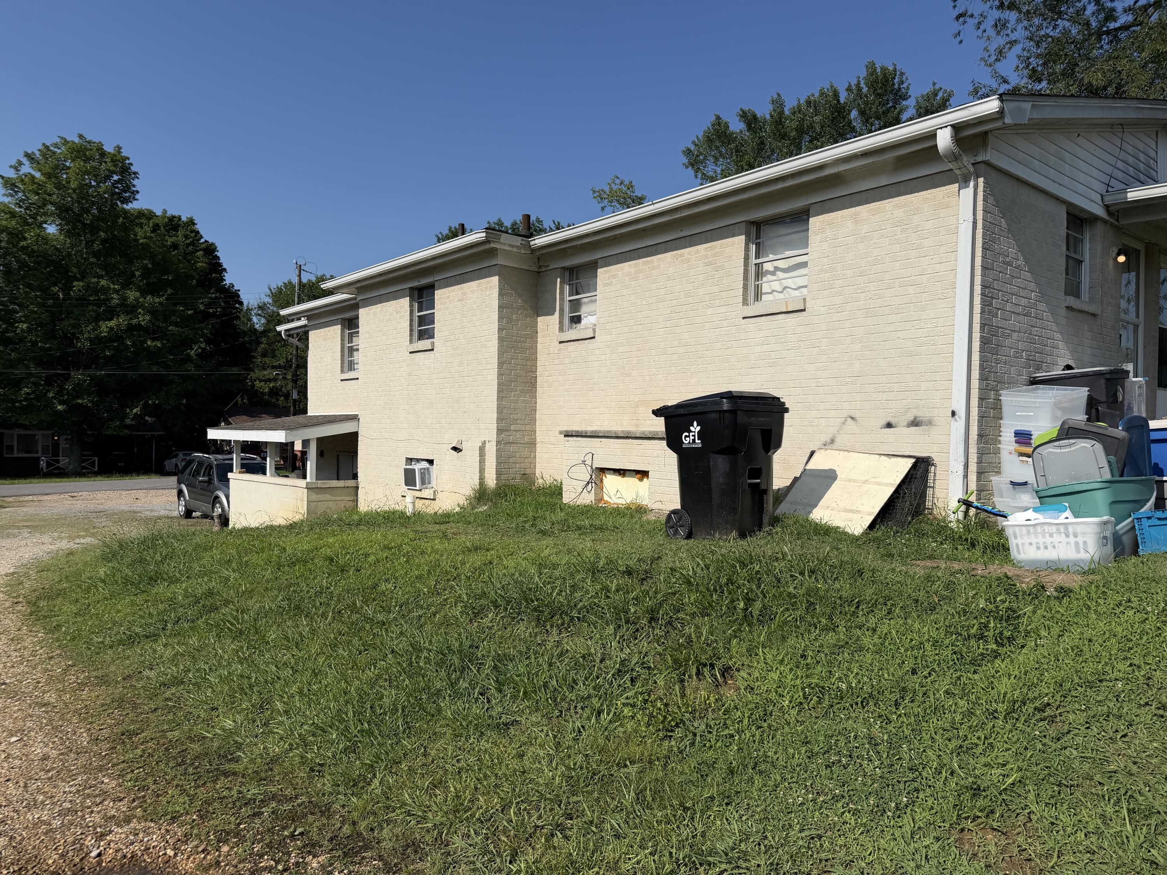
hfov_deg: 71.6
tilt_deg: -1.5
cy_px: 438
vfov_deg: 56.8
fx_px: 809
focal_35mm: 24
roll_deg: -1.1
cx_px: 584
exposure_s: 1/8130
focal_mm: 6.76
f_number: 1.78
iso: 80
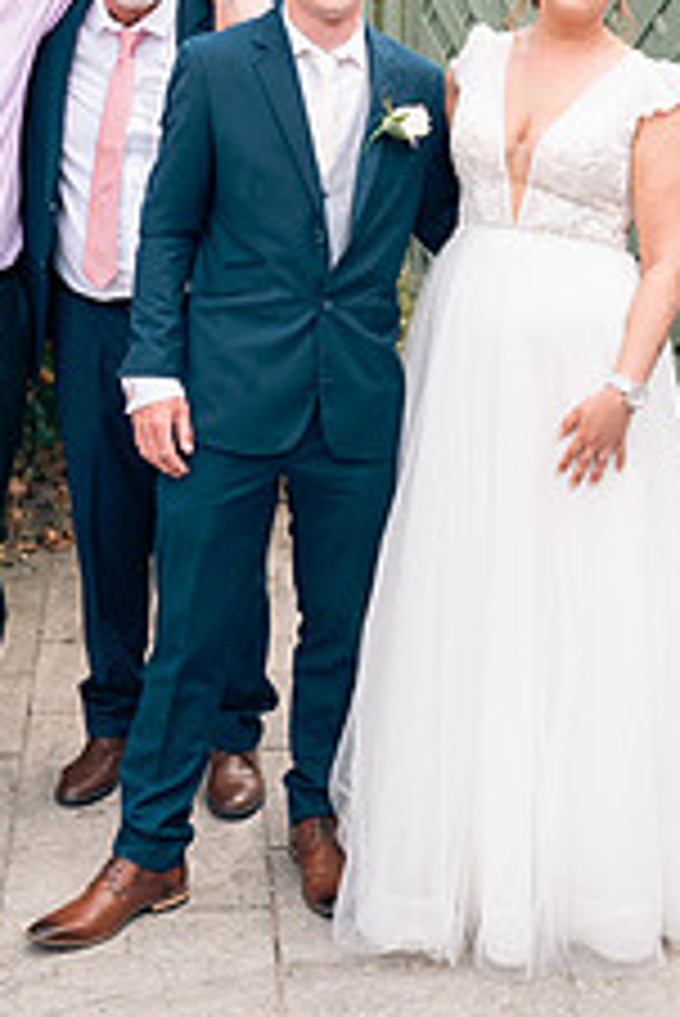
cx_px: 414
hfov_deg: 16.7
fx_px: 2320
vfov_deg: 24.5
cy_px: 259
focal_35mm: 82
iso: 160
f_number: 6.3
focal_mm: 32
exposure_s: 1/160
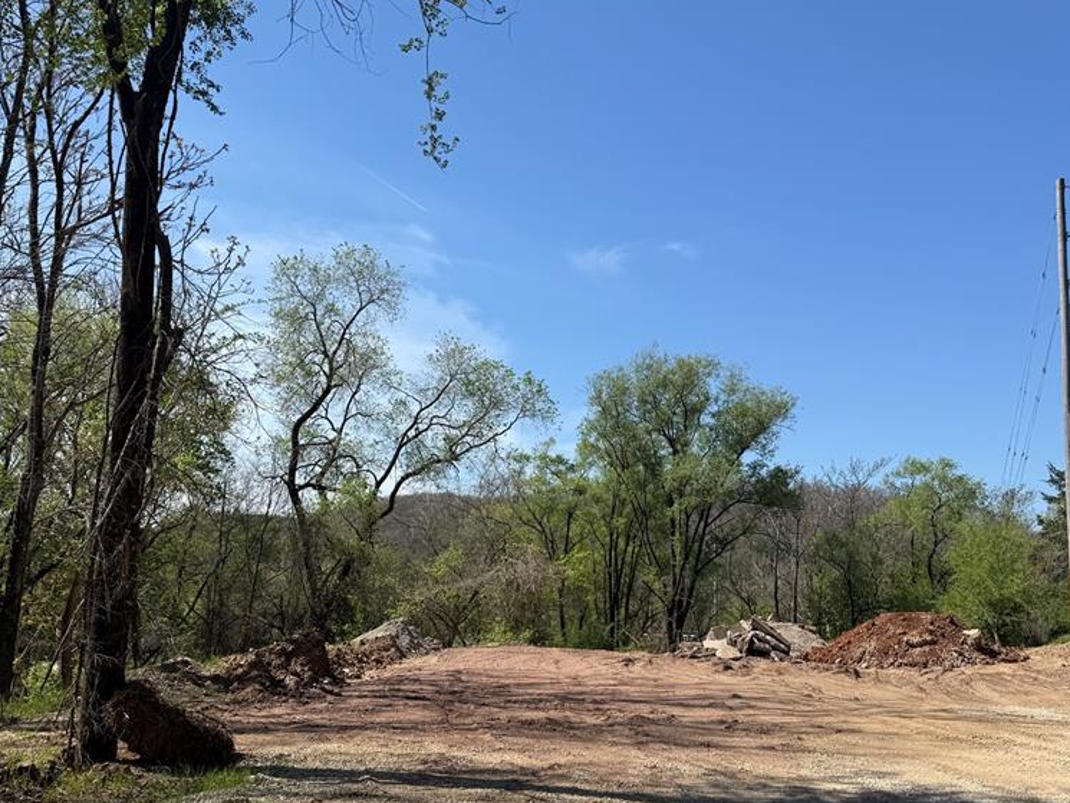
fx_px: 1020
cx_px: 481
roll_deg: -1.7
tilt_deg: +6.3
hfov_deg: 55.2
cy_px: 494
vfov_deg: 42.7
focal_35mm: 33
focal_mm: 6.76
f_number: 1.78
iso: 80
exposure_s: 1/4673
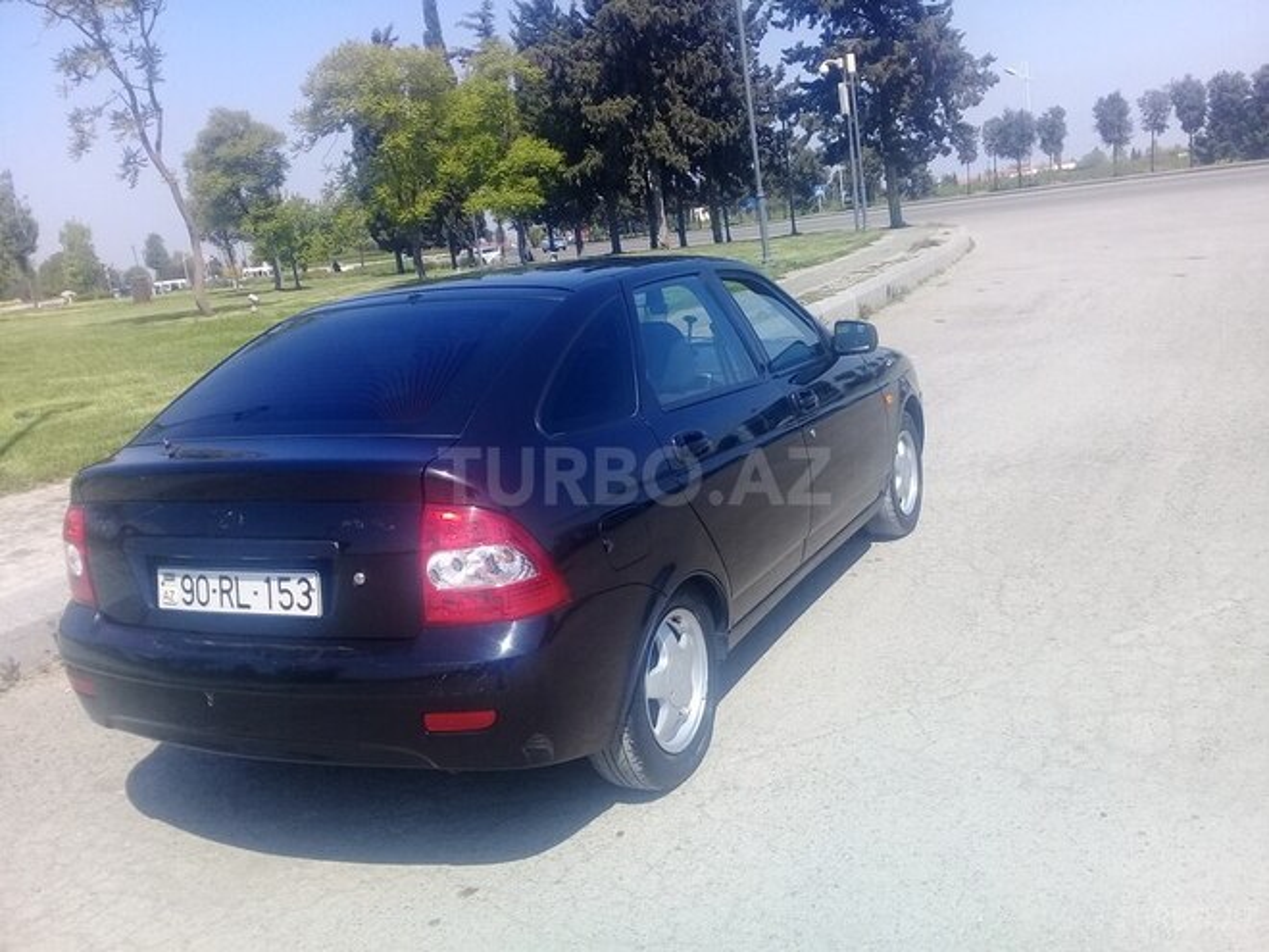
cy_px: 476
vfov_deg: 45.4
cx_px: 634
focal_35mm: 31
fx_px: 1136
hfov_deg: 58.4
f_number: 2.2
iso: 50
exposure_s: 1/880
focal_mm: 3.3
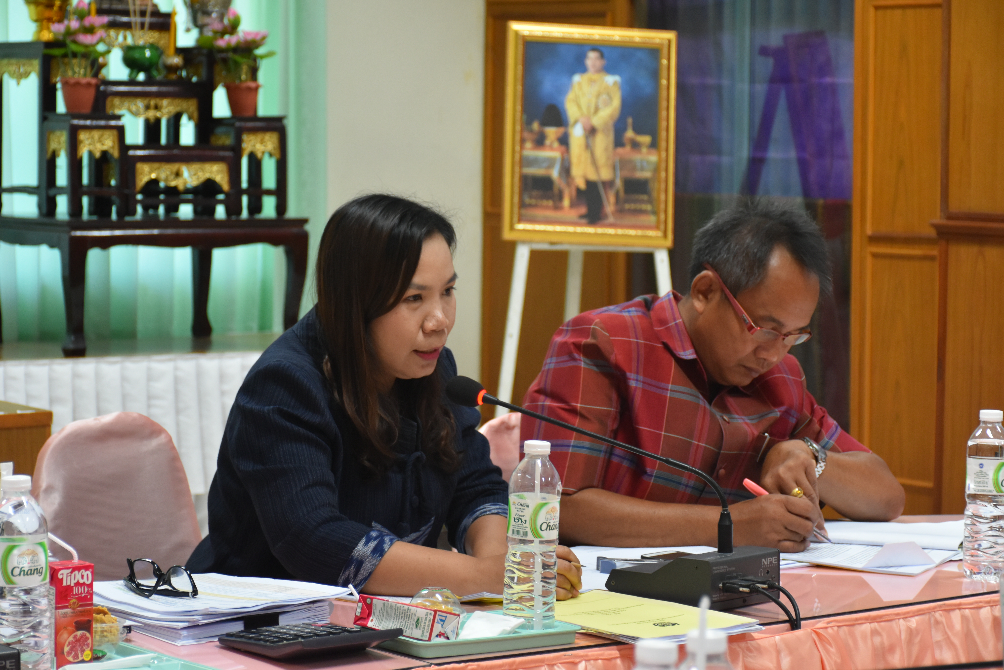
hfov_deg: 20.6
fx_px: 2761
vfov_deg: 13.8
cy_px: 335
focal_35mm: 99
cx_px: 502
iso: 1250
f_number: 5
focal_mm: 66
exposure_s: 1/60
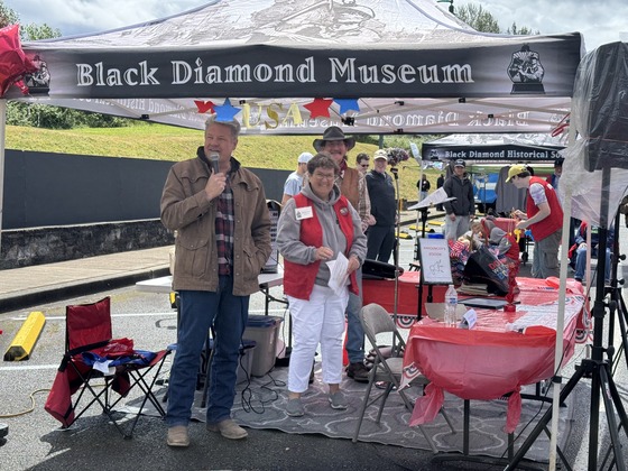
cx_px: 314
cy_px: 236
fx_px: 871
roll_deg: +0.9
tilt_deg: -4.0
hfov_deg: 39.7
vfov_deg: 30.3
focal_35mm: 48
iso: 64
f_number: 1.78
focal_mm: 6.76
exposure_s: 1/2959
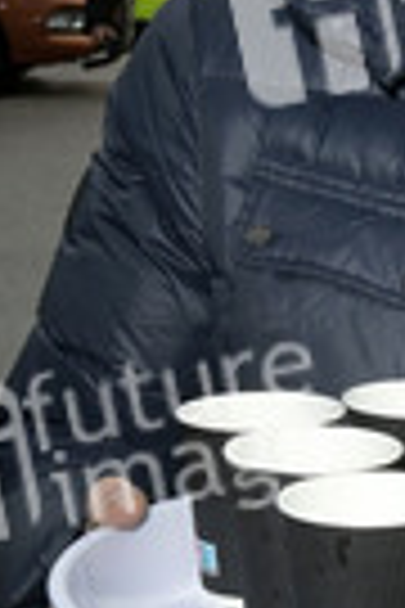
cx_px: 590
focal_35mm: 133
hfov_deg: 10.0
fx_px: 2244
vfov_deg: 15.4
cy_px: 225
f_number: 11
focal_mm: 45
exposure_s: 1/250
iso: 800
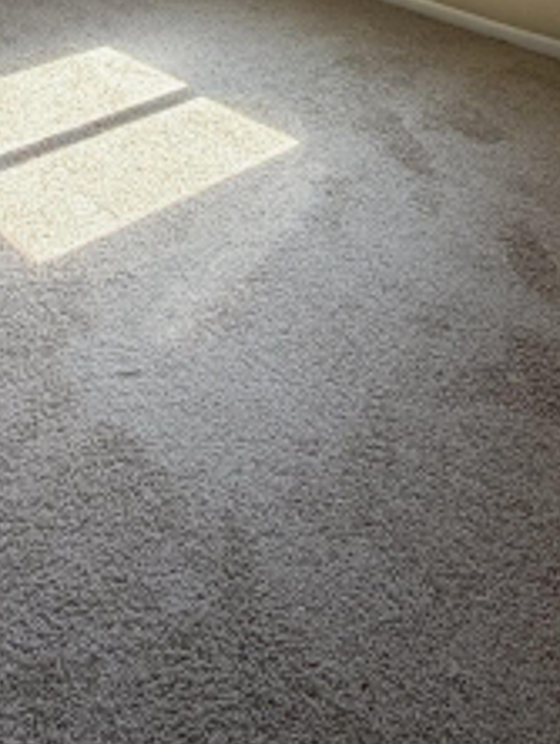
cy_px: -102
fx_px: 904
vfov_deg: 36.7
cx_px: 181
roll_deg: -1.5
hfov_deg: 34.1
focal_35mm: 42
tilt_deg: -16.6
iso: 125
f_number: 2.2
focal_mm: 2.22
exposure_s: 1/121
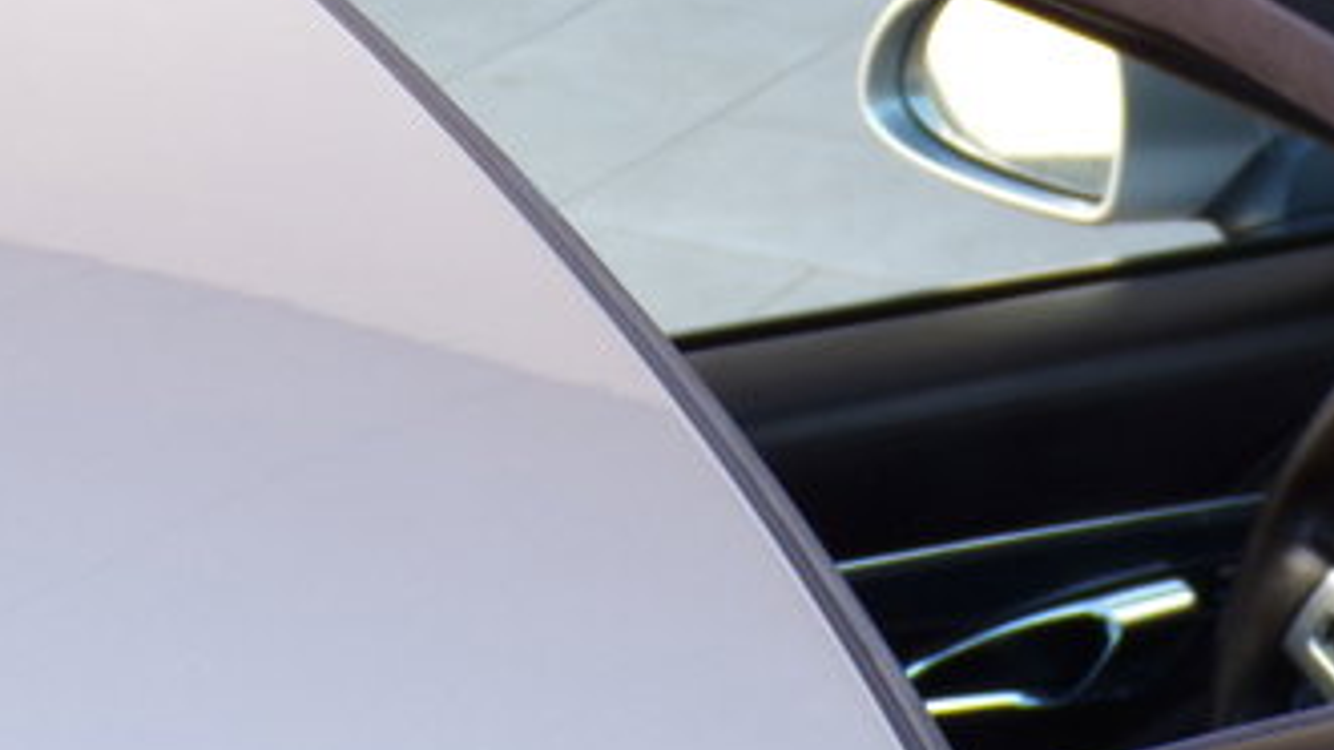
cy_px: 226
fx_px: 4385
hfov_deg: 17.0
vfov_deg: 9.8
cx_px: 1306
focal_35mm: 124
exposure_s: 1/75
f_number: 3.5
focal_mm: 8.7
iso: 100
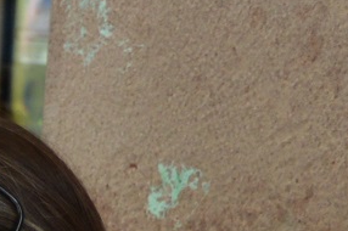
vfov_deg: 4.6
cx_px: -412
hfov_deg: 7.0
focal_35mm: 284
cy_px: 719
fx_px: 2737
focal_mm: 27
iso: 400
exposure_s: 1/100
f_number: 5
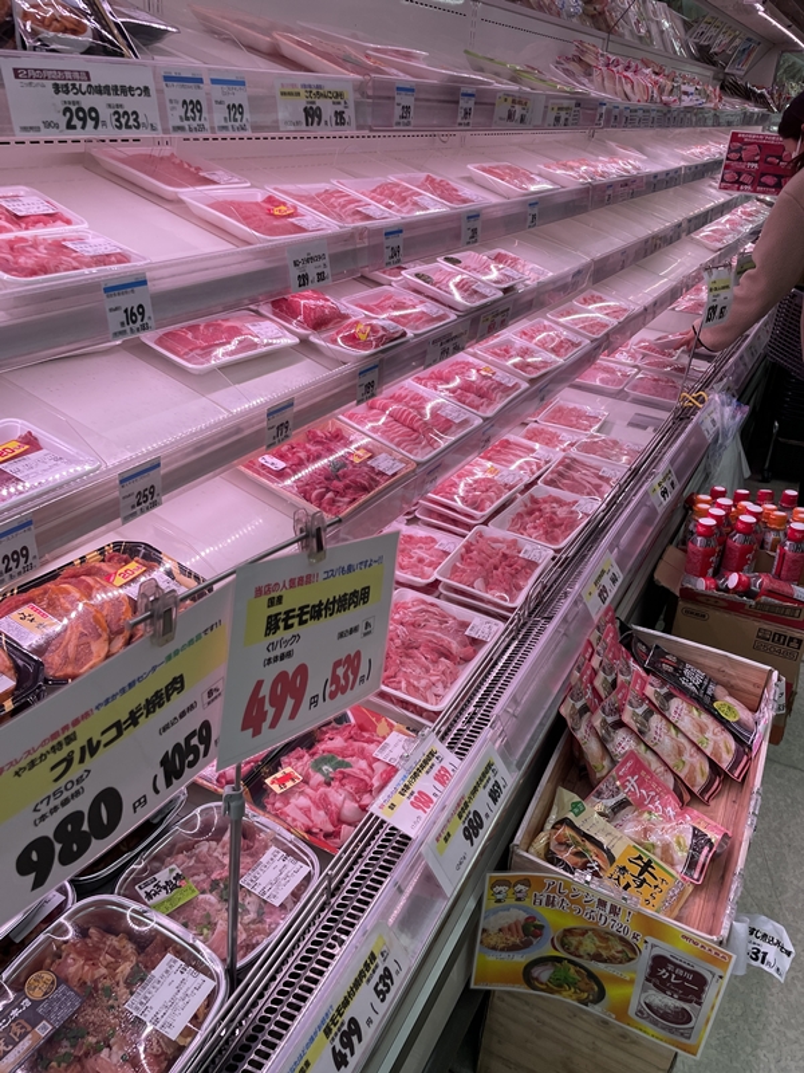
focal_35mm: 26
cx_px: 402
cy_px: 536
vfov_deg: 67.3
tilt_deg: -30.5
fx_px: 805
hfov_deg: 53.1
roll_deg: -6.1
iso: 32
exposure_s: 1/276
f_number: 1.6
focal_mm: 4.2
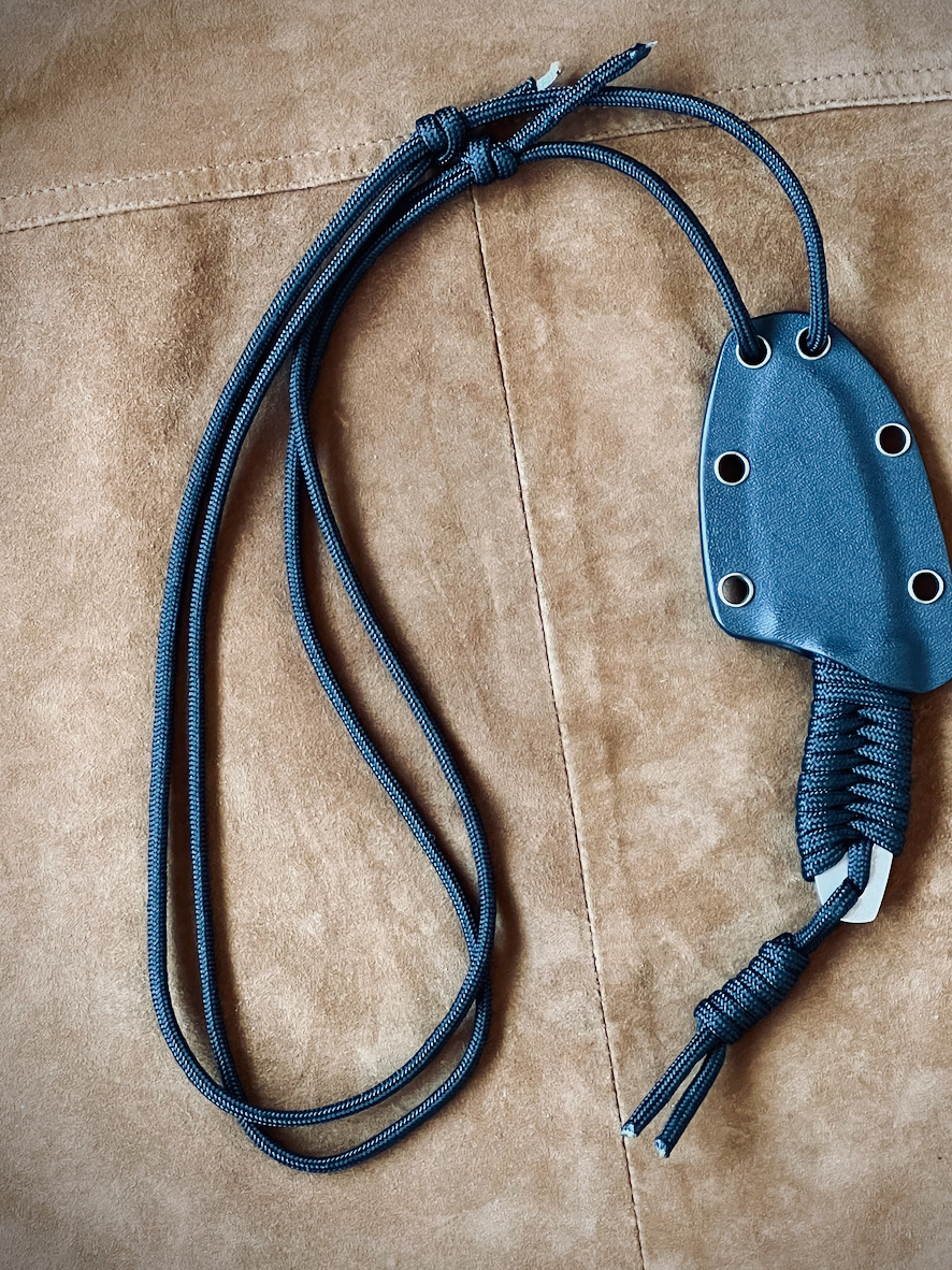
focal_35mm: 89
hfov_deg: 16.6
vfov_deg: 22.0
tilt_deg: -88.0
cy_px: 631
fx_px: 3265
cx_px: 536
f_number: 2.8
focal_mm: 9
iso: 800
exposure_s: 1/40
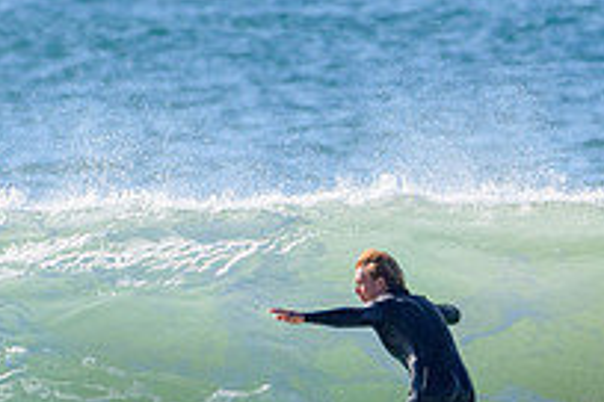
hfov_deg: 1.0
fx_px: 35835
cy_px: 513
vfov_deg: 0.6
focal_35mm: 2136
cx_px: 258
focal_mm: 500
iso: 360
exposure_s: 1/2000
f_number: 5.6
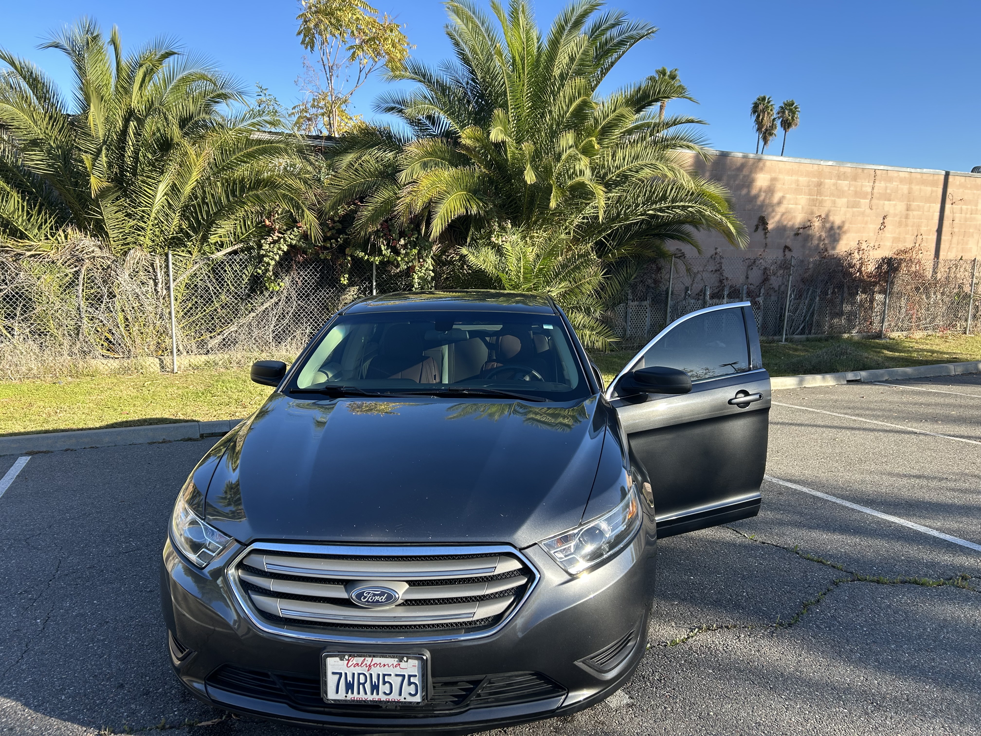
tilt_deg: -9.6
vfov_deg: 53.1
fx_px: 737
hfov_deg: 67.3
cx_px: 490
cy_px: 368
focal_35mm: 26
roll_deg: -1.0
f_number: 1.5
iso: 50
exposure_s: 1/1038
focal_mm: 5.7
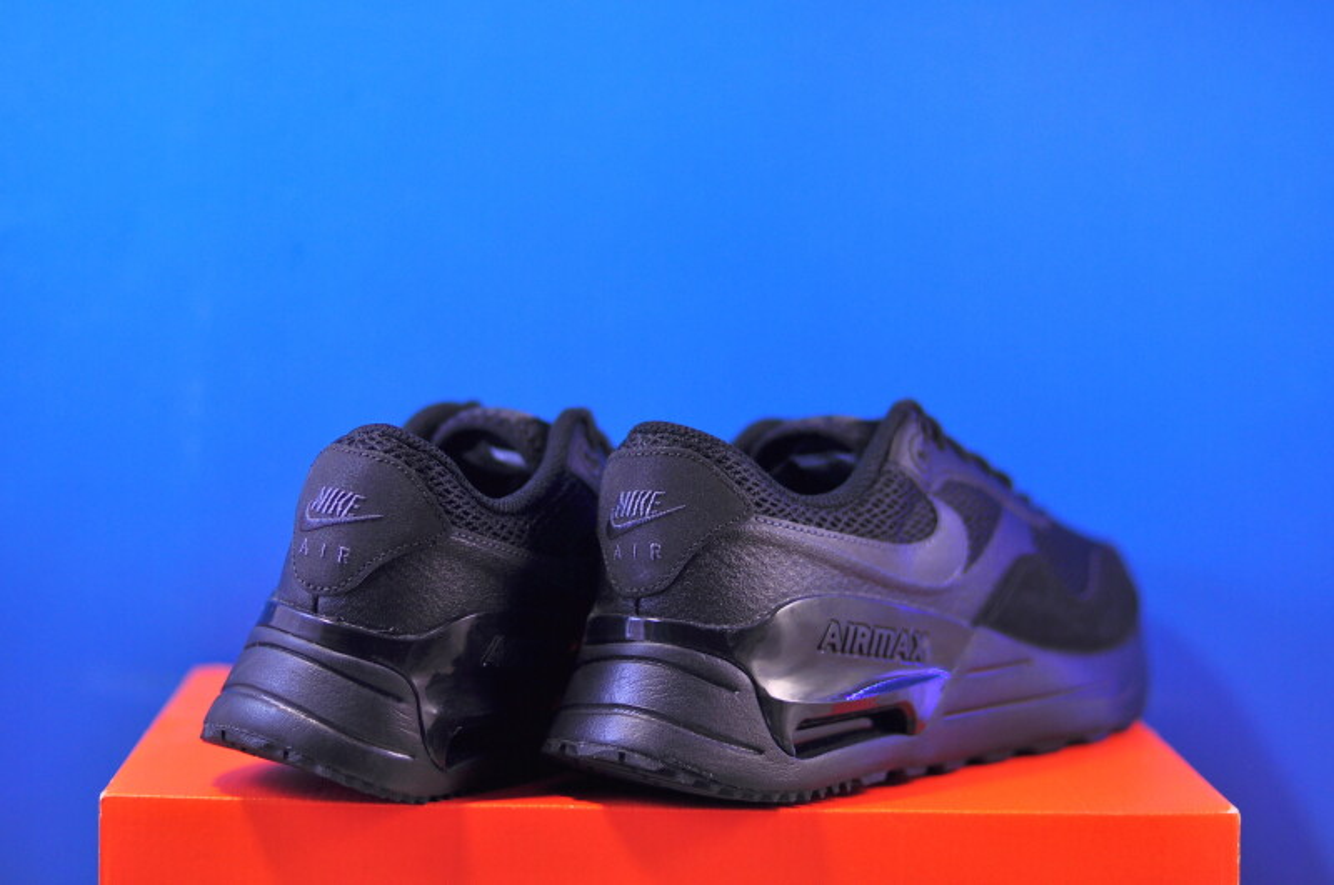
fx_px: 2775
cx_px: 667
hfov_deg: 27.0
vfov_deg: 18.1
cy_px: 442
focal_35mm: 75
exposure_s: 1/320
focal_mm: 50
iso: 250
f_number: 2
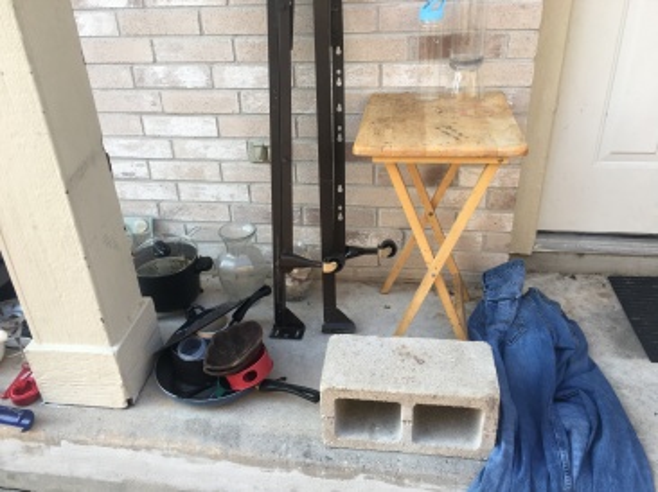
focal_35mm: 29
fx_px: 551
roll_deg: +3.6
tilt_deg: -27.8
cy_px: 246
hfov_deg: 61.7
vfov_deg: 48.2
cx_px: 329
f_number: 2.2
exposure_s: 1/120
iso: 32
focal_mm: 4.15
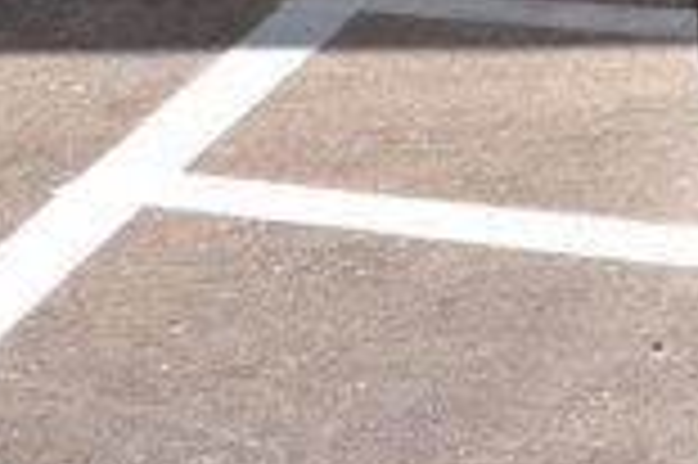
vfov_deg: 5.8
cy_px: -928
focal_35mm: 218
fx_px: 4222
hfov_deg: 8.3
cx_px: 1891
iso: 250
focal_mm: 22
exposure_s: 1/500
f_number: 11
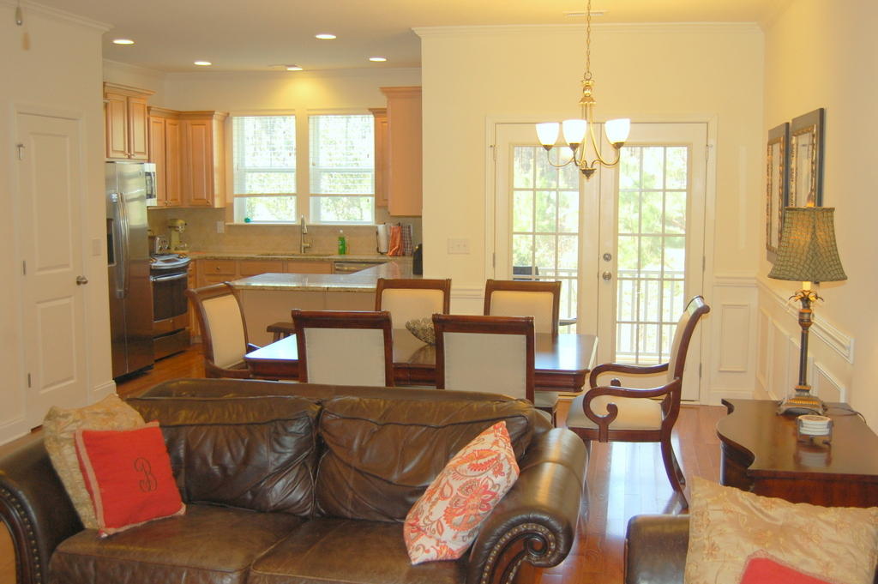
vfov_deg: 34.2
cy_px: 292
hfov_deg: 49.6
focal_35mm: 39
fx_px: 950
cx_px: 439
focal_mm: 26
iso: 400
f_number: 4
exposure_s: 1/60
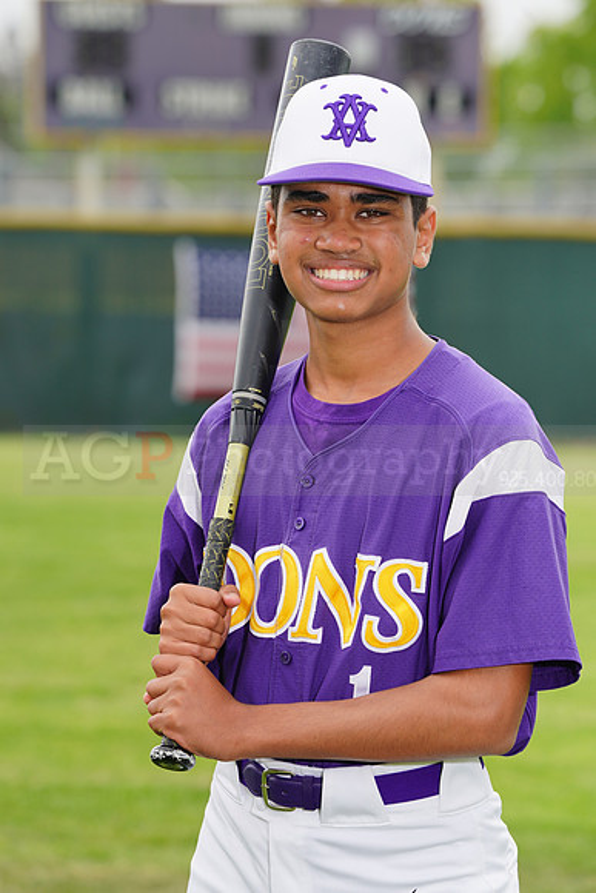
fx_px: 6353
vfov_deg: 8.0
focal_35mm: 256
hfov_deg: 5.4
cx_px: 298
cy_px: 446
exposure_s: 1/250
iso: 200
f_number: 9
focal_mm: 256
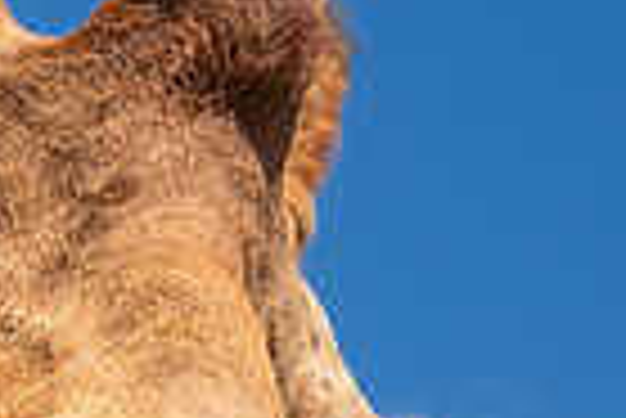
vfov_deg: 7.3
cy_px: 456
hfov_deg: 10.5
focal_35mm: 188
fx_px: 3272
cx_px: -369
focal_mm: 45
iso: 640
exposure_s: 1/2000
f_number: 8
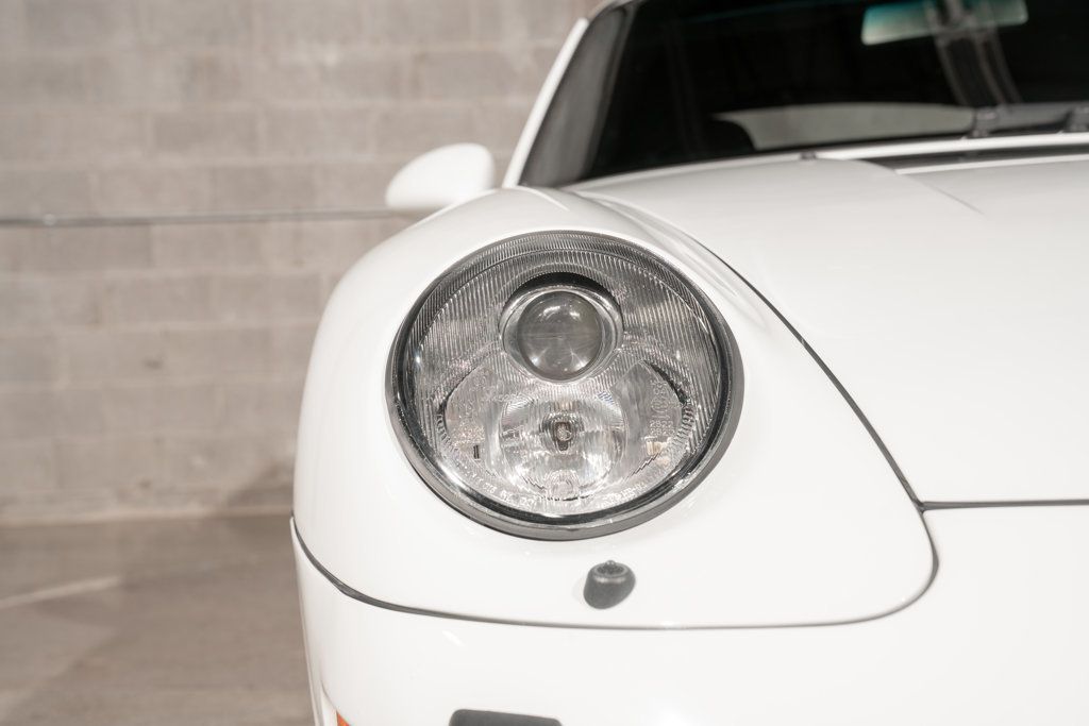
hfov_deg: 38.2
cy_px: 363
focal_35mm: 52
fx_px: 1573
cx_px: 544
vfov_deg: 26.0
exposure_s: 1/60
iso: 200
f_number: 5.6
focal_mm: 52
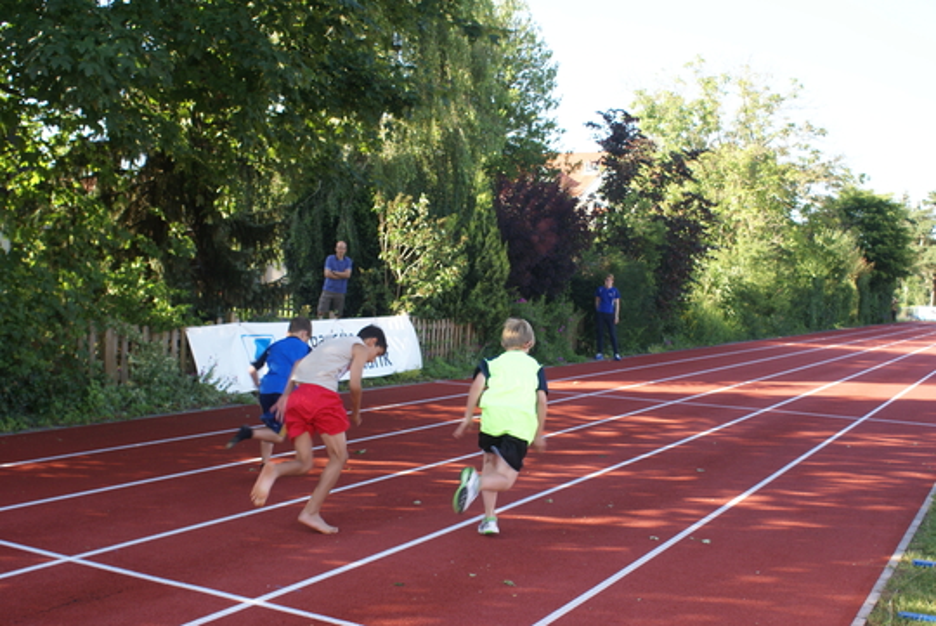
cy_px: 313
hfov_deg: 49.5
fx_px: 1015
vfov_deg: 34.3
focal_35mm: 39
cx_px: 468
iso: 100
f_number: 5
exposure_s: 1/125
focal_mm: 26
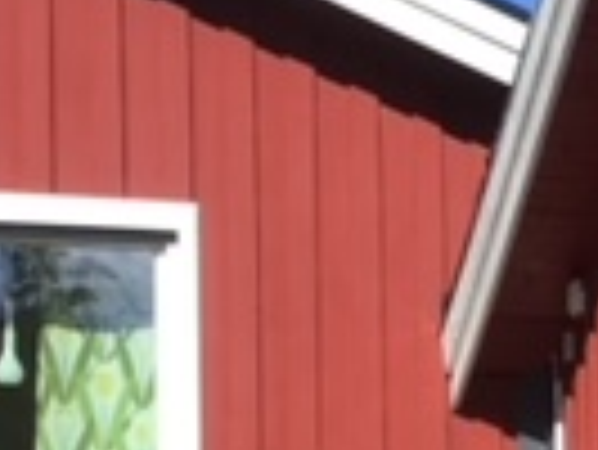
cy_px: 554
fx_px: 2576
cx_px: 1174
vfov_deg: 9.8
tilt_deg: -0.1
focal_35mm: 149
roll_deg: -0.4
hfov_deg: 11.9
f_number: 2.4
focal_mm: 3.3
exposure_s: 1/840
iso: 25
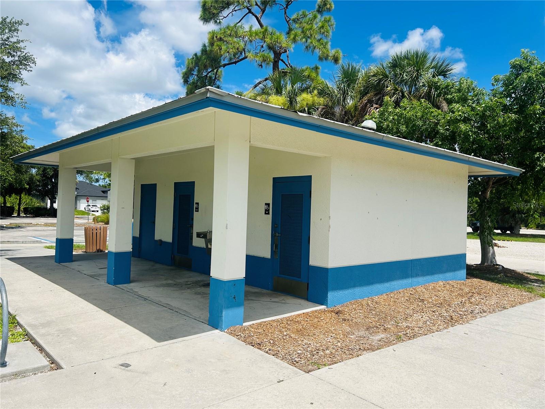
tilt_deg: +0.7
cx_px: 272
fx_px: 409
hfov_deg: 67.3
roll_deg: -1.3
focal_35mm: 26
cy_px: 204
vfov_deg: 53.1
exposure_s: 1/6211
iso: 50
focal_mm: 5.7
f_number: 1.5
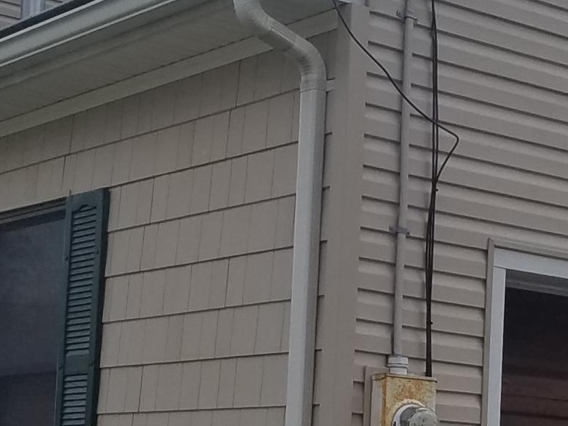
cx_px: 466
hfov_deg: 19.2
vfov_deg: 14.6
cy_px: 328
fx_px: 1657
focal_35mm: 101
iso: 50
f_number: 1.7
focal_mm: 4.2
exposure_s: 1/3216
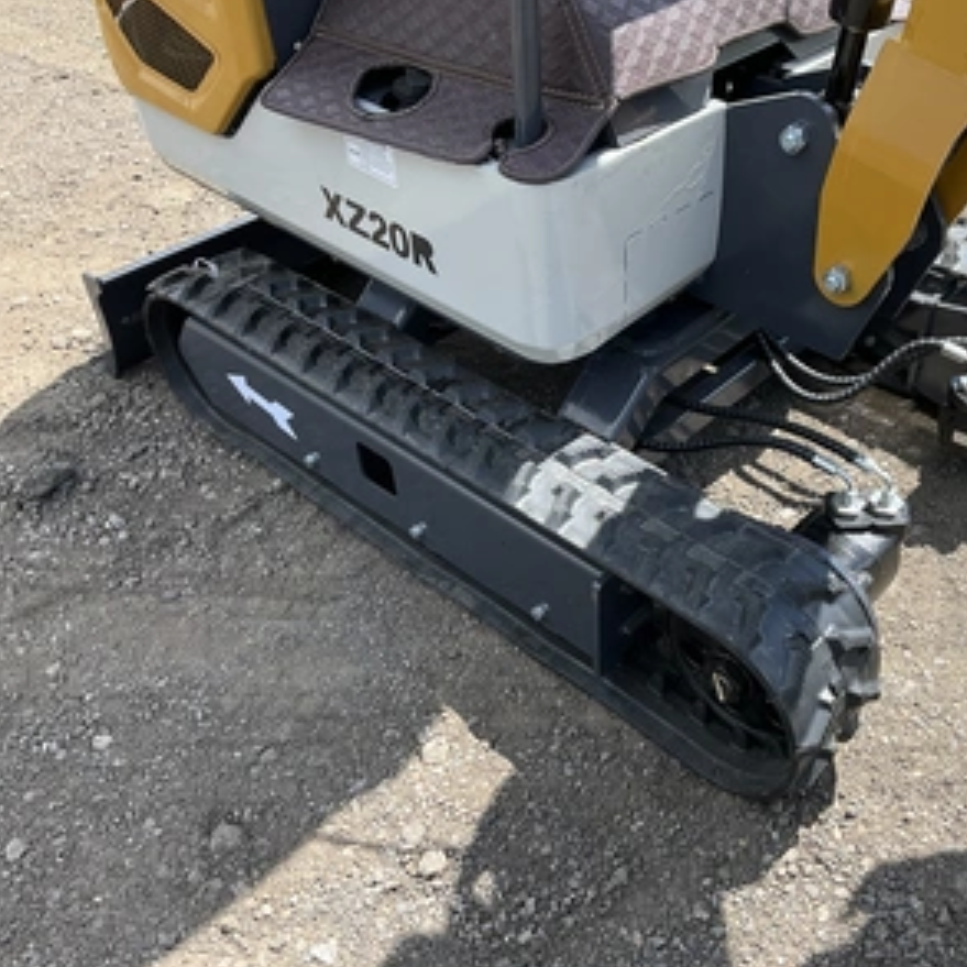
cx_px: 634
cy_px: 482
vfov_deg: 47.2
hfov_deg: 46.6
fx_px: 1106
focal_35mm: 35
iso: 25
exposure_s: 1/674
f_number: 1.8
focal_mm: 3
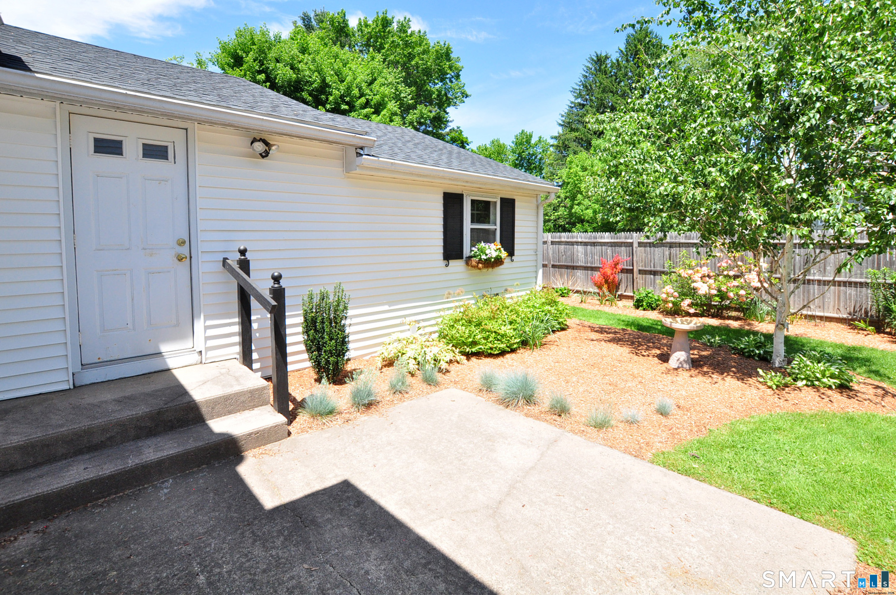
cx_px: 448
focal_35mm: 15
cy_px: 298
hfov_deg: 100.5
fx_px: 373
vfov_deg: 77.2
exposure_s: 1/500
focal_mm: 10
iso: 640
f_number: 8
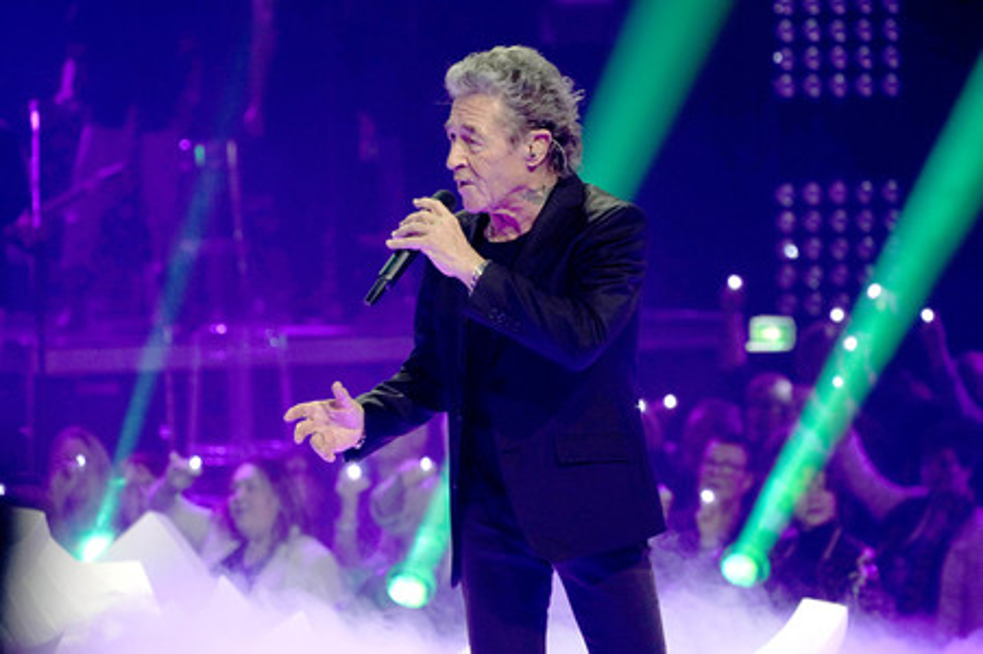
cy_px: 327
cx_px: 492
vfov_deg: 6.9
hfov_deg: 10.3
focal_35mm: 200
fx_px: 5457
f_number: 5.6
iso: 2000
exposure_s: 1/160
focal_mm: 200
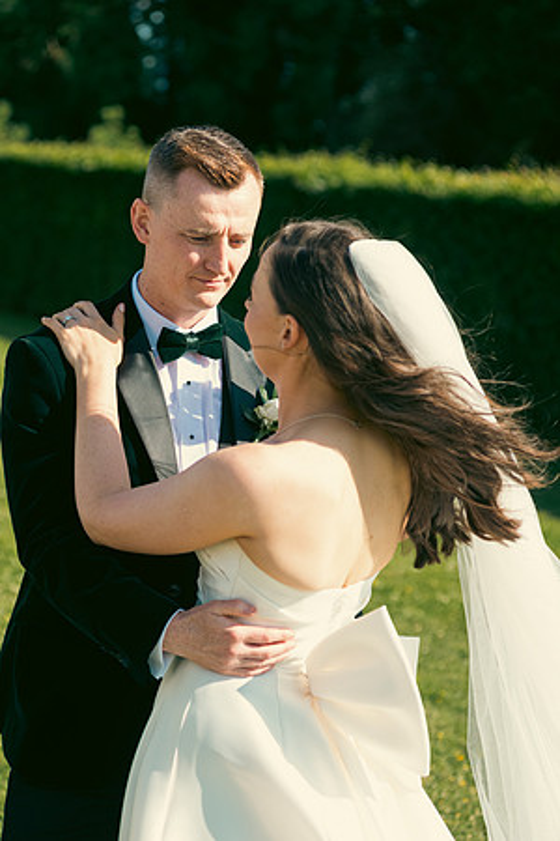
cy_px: 420
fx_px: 1867
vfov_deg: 25.4
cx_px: 280
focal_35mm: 80
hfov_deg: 17.1
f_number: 3.5
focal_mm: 80
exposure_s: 1/800
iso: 200
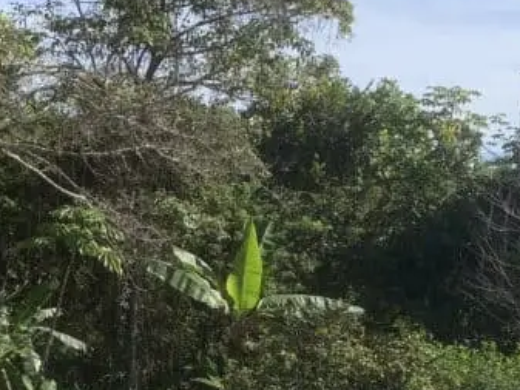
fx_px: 1187
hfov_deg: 24.6
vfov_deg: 18.2
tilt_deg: -4.7
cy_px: 396
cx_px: 191
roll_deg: +0.5
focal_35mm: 79
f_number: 1.8
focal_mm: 4.25
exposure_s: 1/2545
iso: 25
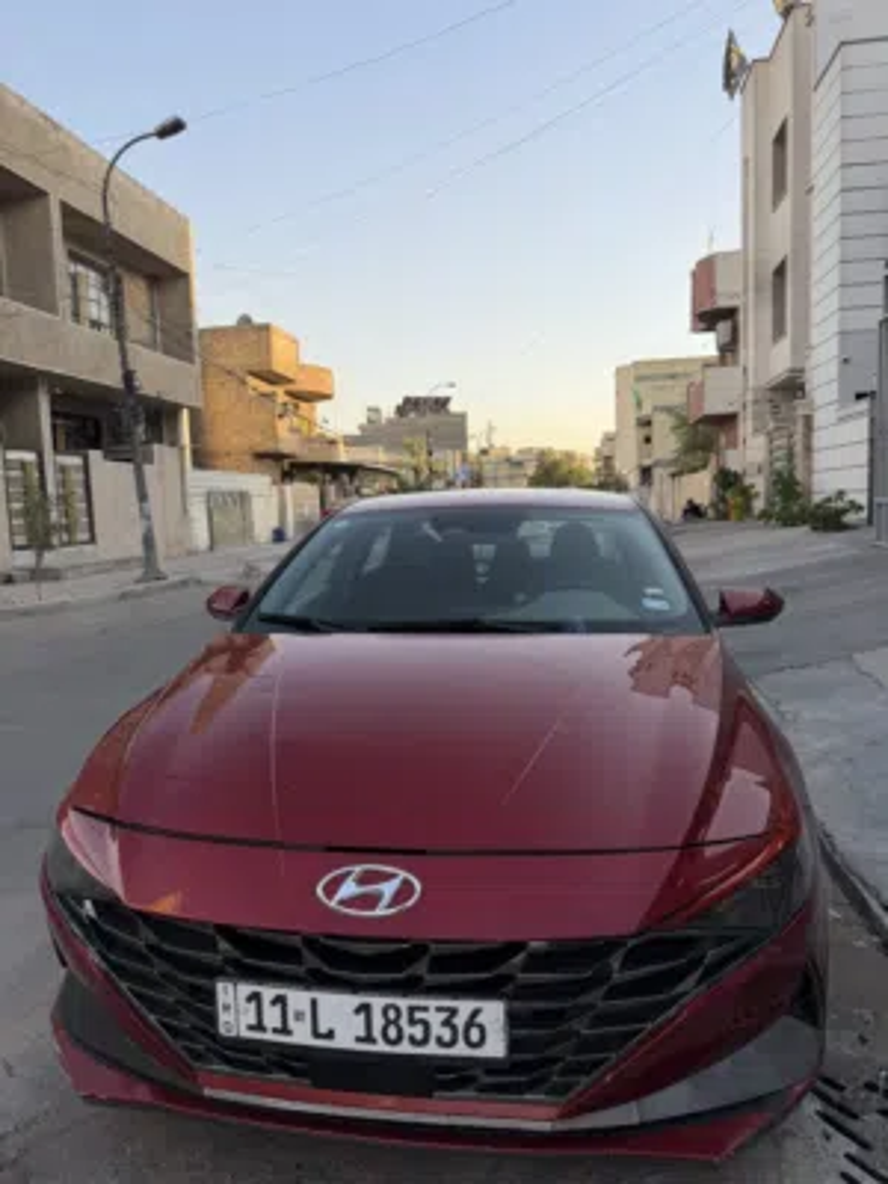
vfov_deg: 71.6
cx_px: 444
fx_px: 821
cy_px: 592
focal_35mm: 24
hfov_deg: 56.8
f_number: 1.78
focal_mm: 6.76
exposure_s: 1/955
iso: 80
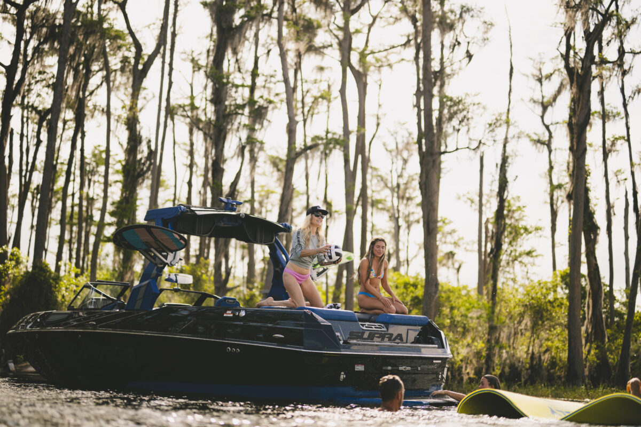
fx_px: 890
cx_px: 320
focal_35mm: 50
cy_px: 214
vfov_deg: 27.0
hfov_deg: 39.6
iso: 100
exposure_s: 1/10000
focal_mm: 50
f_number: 1.2
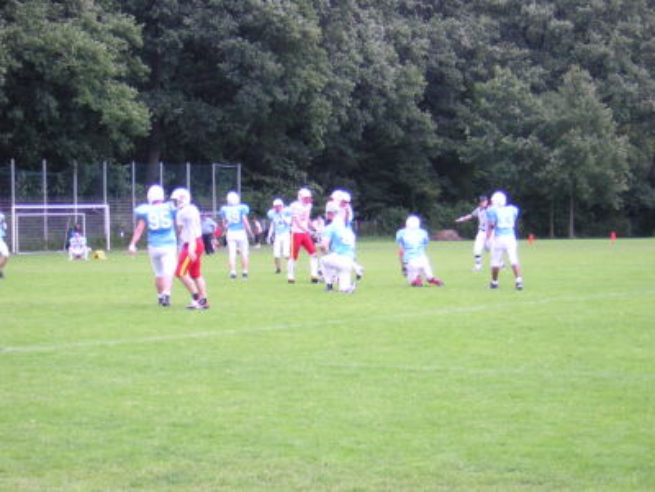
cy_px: 246
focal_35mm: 108
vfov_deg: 13.7
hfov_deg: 18.2
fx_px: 2044
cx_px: 328
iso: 226
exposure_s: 1/120
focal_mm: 14.1
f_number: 4.7
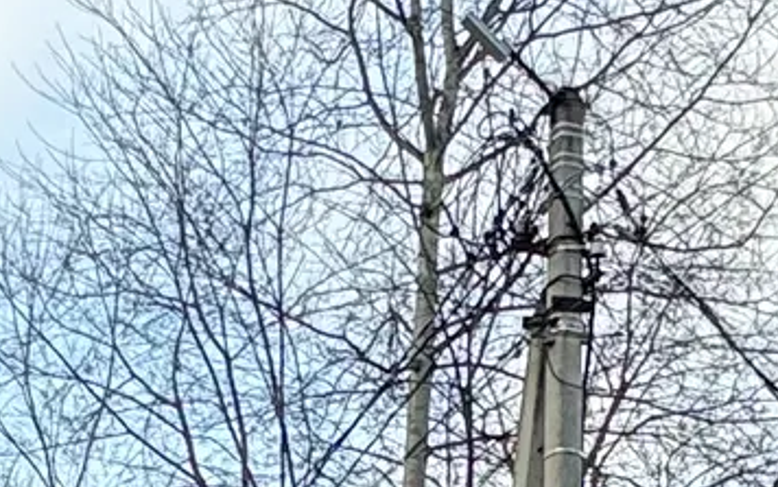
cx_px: 328
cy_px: 1098
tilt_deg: +2.3
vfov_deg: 11.3
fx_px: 2122
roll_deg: -0.8
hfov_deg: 20.8
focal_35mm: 100
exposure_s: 1/99
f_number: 2.2
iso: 50
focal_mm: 2.22
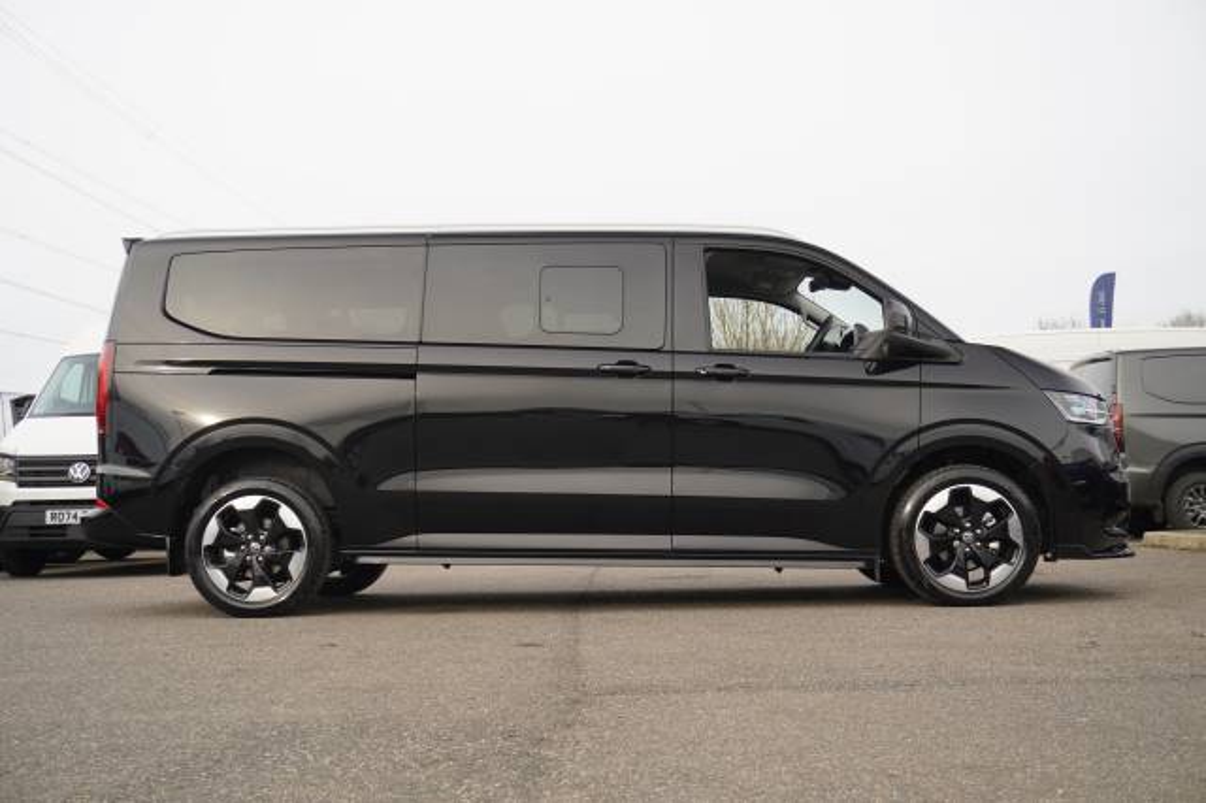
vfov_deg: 31.9
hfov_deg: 46.4
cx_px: 603
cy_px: 402
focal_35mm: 42
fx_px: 1406
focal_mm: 28
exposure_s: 1/60
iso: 100
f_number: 4.5
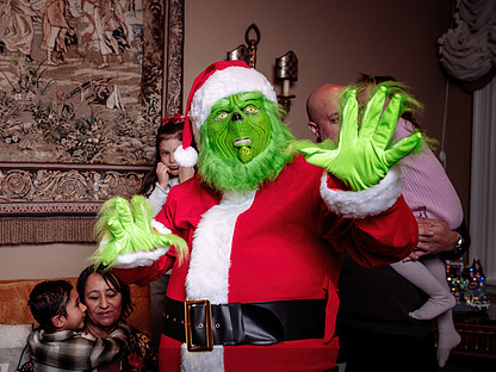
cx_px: 159
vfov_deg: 28.5
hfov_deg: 37.0
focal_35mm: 51
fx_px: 731
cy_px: 225
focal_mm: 38
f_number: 4.5
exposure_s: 1/200
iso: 500
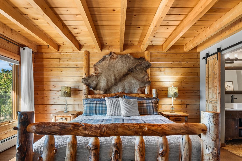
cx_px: 118
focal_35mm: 19
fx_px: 128
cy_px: 93
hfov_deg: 86.9
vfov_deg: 64.2
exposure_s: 1/1.25
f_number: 8
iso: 200
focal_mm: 16
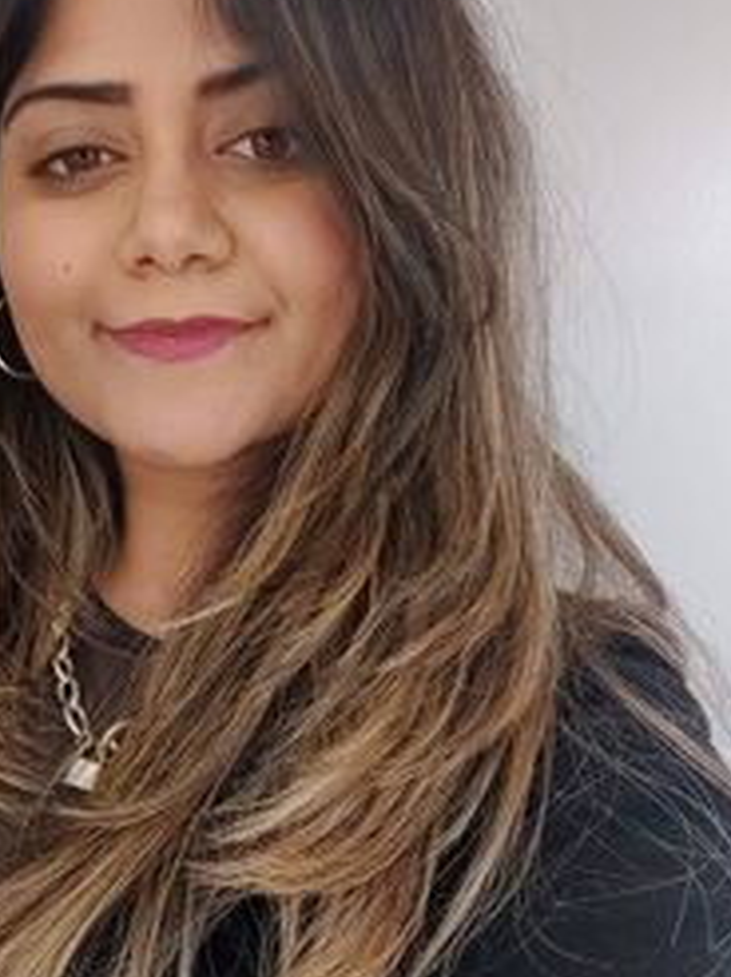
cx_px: 171
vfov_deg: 48.0
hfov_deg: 36.6
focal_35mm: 38
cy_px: 673
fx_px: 1072
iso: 640
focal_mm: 3.45
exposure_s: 1/100
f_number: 2
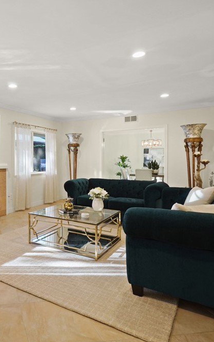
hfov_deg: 43.9
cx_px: 13
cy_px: 171
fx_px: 233
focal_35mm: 25
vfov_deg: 72.5
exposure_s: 1/30
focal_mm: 16
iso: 1250
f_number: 5
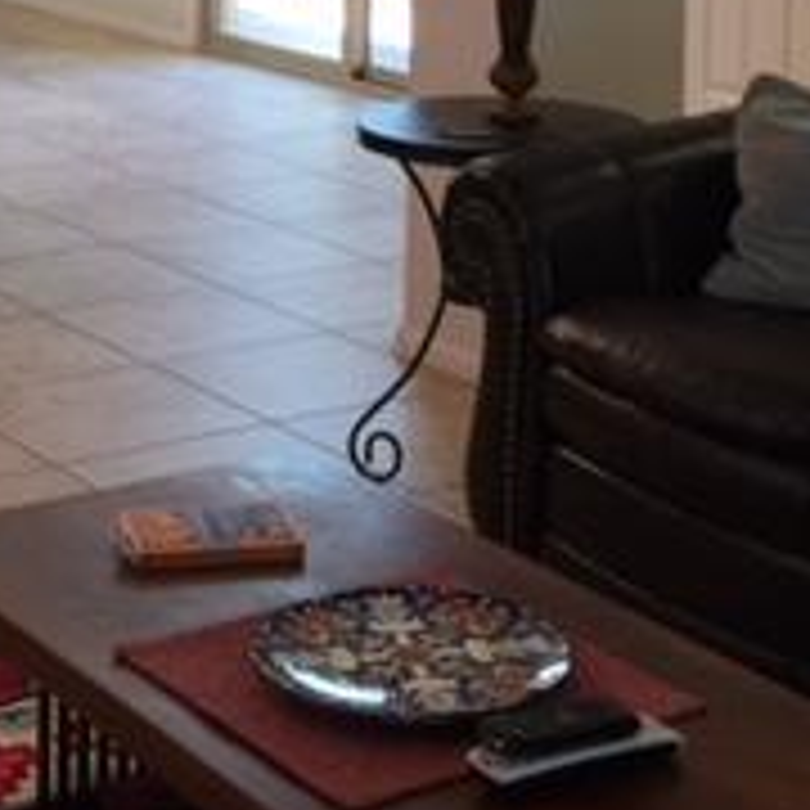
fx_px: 2409
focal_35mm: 91
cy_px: -207
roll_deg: -1.1
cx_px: 310
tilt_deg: -3.7
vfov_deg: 18.0
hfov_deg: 19.1
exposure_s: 1/15
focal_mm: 4.15
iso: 32
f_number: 2.2
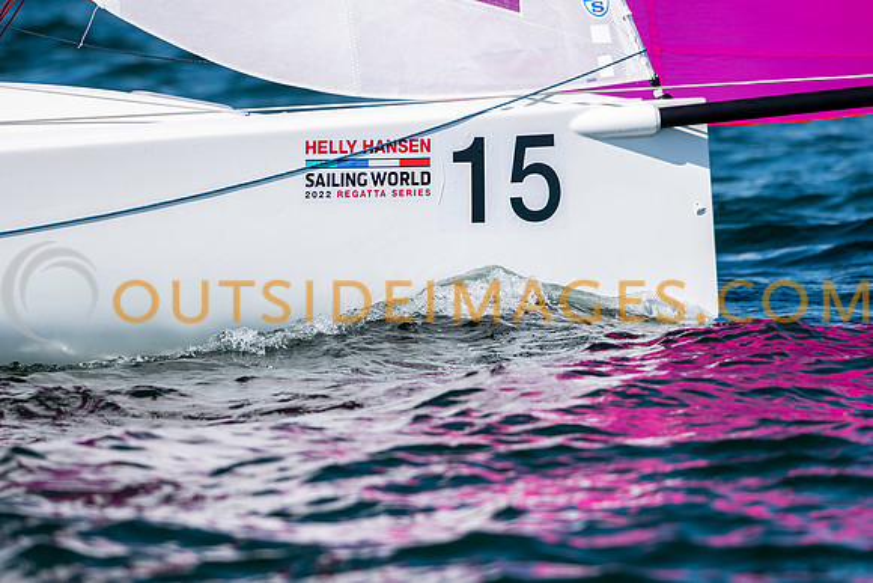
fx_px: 10915
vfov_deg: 3.1
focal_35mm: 450
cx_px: 436
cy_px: 292
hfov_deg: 4.6
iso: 200
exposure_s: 1/3200
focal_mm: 300
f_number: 5
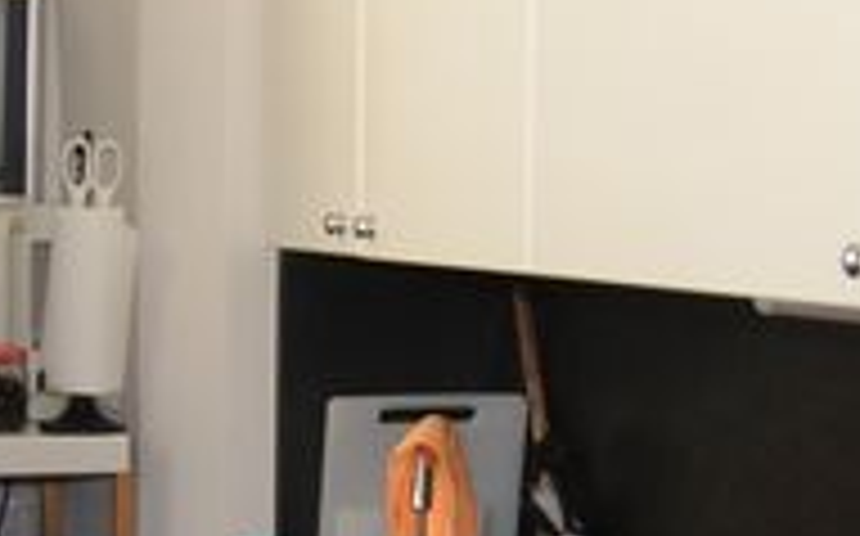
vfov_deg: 13.5
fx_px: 2248
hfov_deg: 21.6
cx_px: 351
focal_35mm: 96
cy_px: 423
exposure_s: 1/60
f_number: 4
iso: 100
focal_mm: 12
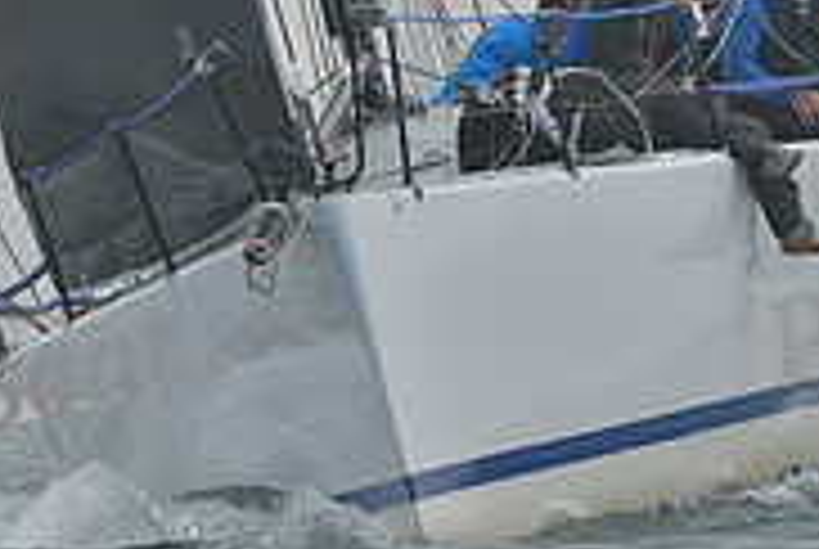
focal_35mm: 1145
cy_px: 101
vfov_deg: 1.2
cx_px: 540
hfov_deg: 1.8
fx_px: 26091
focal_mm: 360
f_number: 8
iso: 280
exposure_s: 1/800
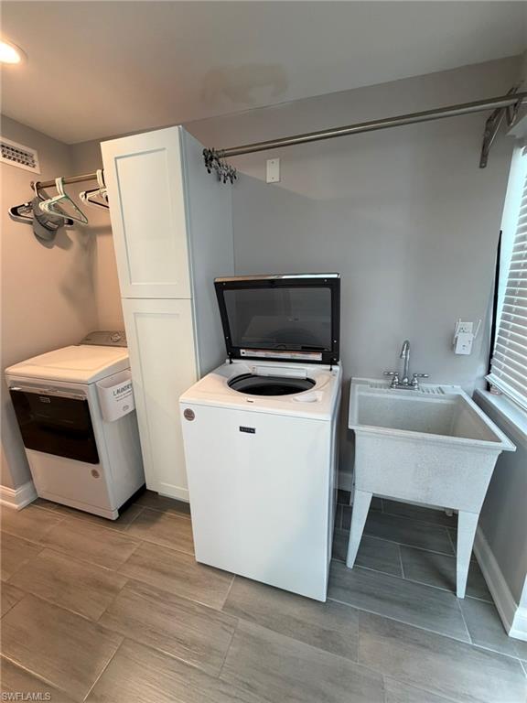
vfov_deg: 102.1
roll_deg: +1.2
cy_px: 352
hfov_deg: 85.7
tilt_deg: -13.7
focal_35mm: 14
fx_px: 284
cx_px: 264
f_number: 2.2
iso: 250
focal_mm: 2.22
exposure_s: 1/120
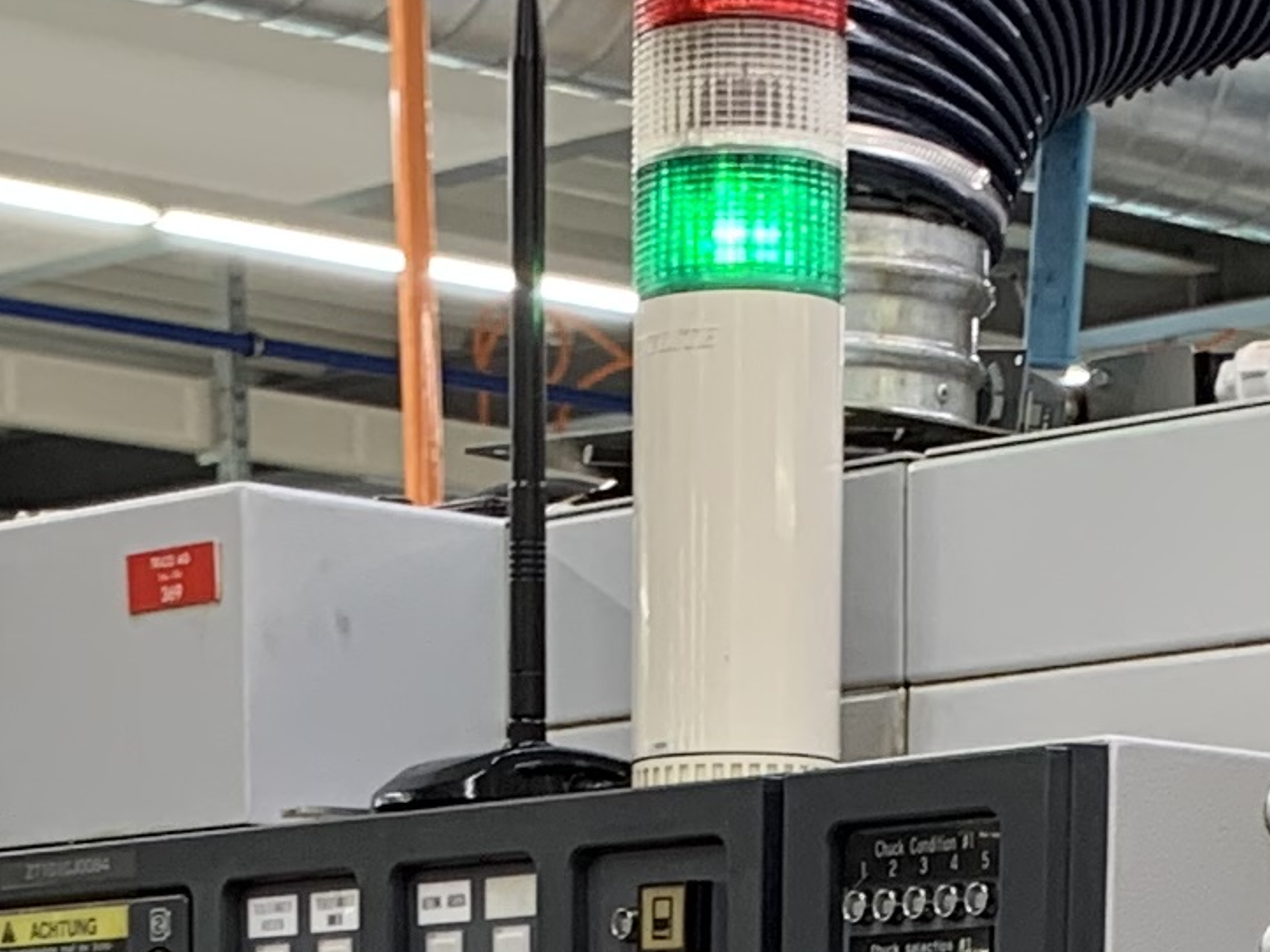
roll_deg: +0.3
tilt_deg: -10.4
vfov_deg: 9.1
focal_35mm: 145
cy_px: 2338
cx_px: 704
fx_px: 5319
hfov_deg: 13.6
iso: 50
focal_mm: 4.25
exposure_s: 1/50
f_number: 1.8
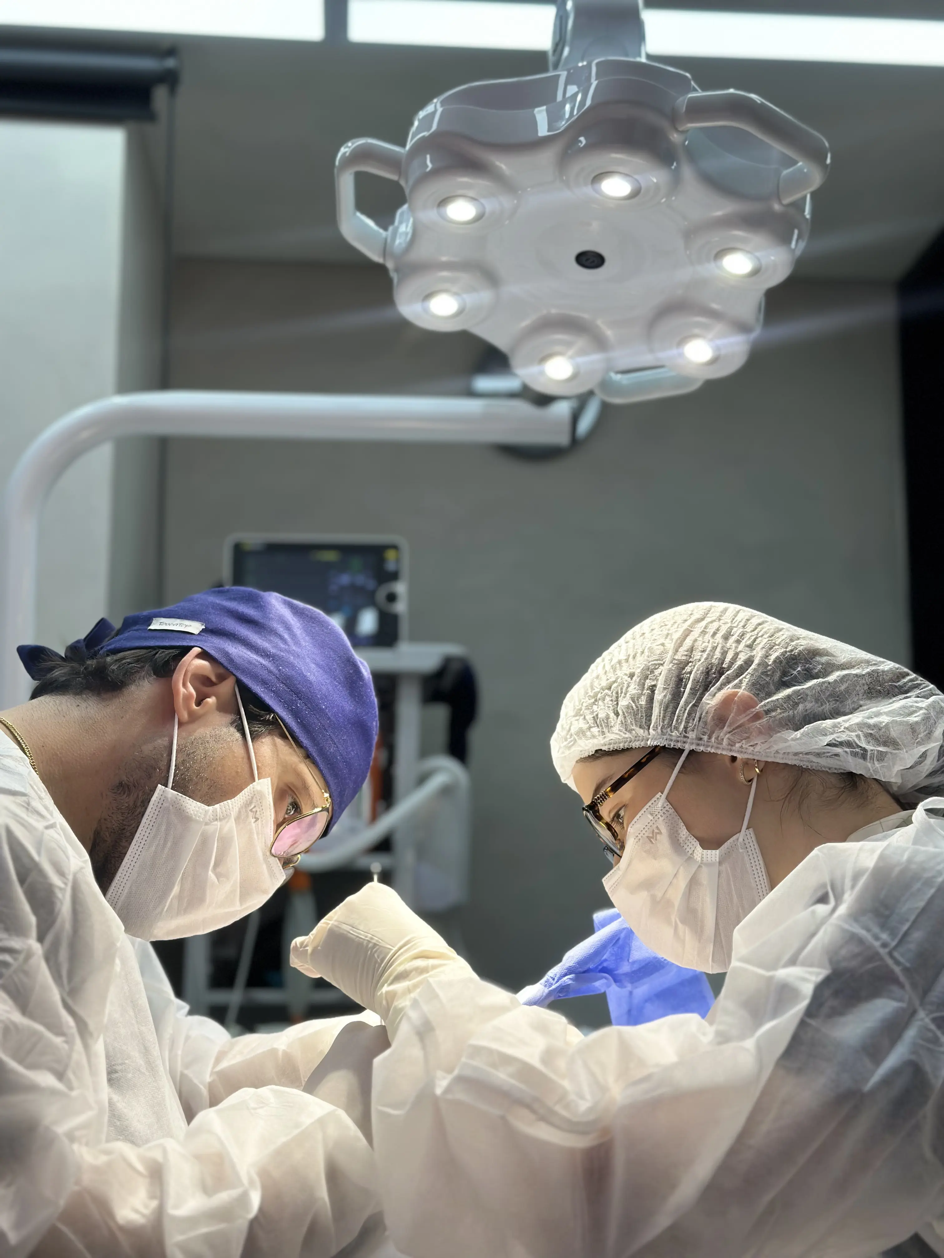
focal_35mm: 48
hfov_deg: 30.3
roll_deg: -1.2
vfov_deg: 39.7
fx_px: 1745
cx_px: 472
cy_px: 629
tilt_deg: +10.3
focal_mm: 6.86
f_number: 1.78
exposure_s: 1/328
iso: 80
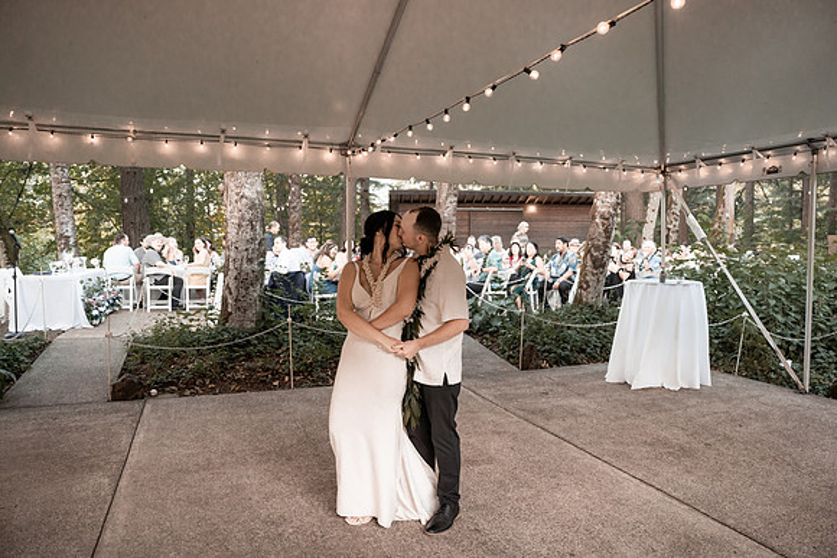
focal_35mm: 24
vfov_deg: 53.1
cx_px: 418
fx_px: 559
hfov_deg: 73.6
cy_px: 279
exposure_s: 1/400
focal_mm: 24
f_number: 2.8
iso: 1600
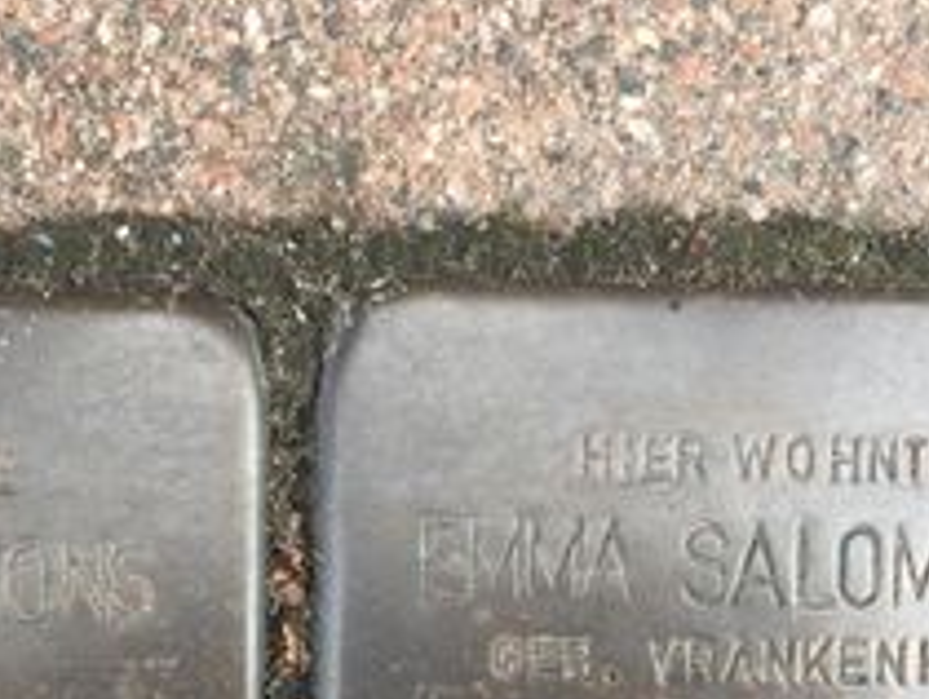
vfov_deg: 23.0
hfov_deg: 30.8
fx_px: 1666
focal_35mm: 62
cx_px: 270
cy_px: 650
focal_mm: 4.15
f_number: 2.2
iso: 32
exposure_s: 1/120
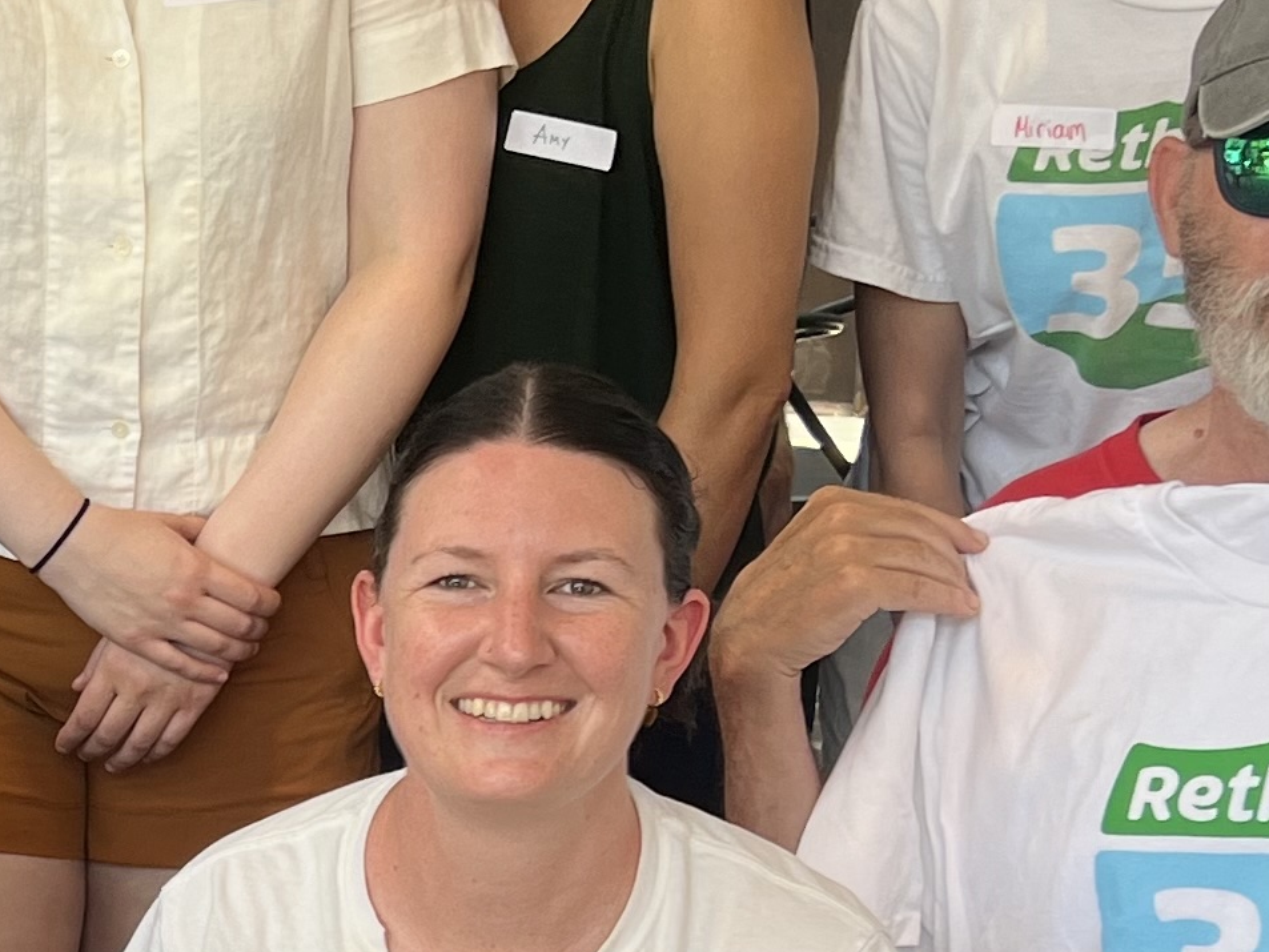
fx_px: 4033
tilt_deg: -15.4
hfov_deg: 17.1
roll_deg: +0.1
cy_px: 916
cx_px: -229
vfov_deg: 13.3
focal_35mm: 110
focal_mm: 5.7
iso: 40
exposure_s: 1/208
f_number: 1.5
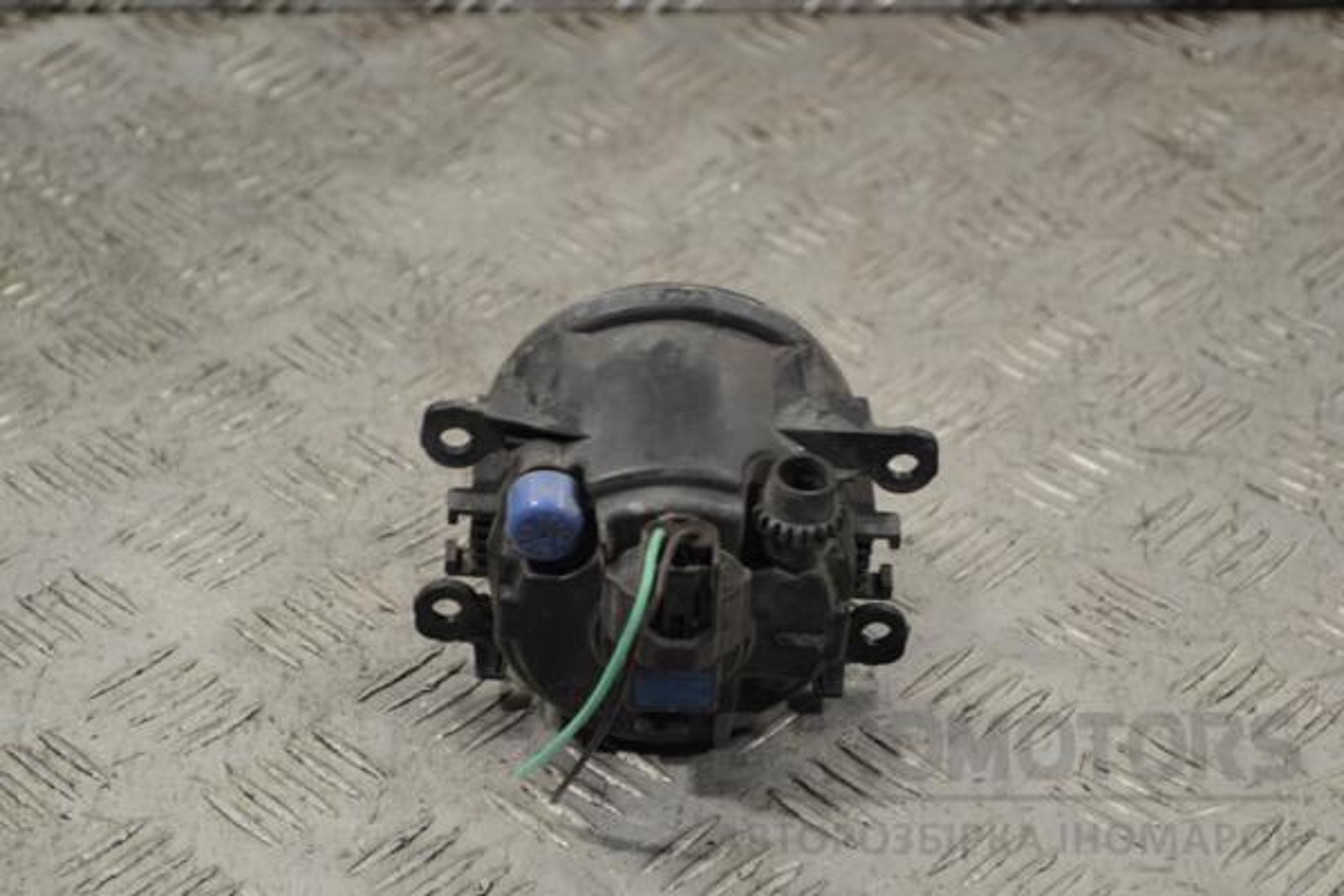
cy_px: 448
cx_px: 672
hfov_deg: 24.6
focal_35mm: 82
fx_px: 3080
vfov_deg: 16.6
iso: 200
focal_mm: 55
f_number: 5.6
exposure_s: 1/30
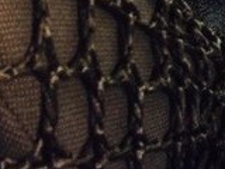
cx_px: 318
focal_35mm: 120
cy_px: -153
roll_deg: +1.3
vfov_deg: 11.3
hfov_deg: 15.4
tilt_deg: -21.8
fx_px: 780
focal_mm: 4.15
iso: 80
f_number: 2.2
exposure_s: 1/33
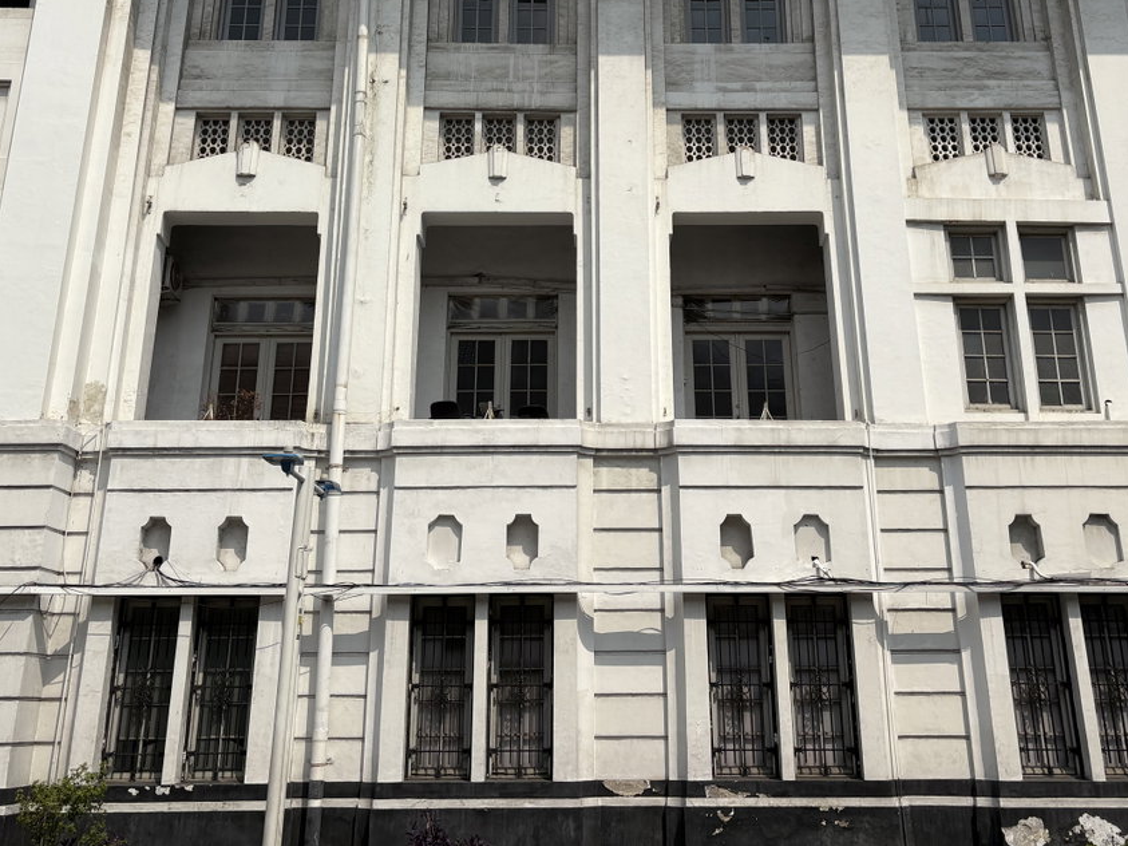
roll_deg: -0.2
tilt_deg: +20.6
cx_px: 587
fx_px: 1206
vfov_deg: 38.1
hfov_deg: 50.1
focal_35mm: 37
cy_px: 262
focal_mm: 5.96
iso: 50
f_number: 1.6
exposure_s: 1/6993
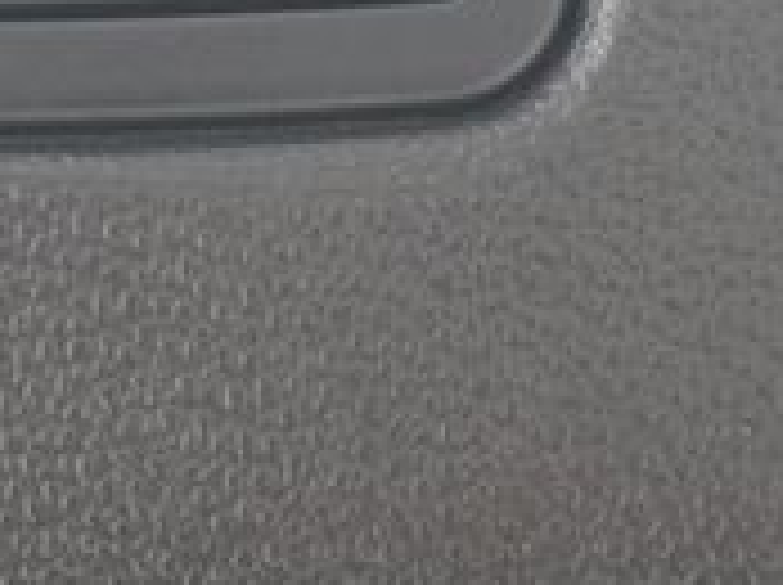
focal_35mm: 184
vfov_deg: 7.9
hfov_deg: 10.7
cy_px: -209
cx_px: 248
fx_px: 4156
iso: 2500
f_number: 5.6
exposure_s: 1/60
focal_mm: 35
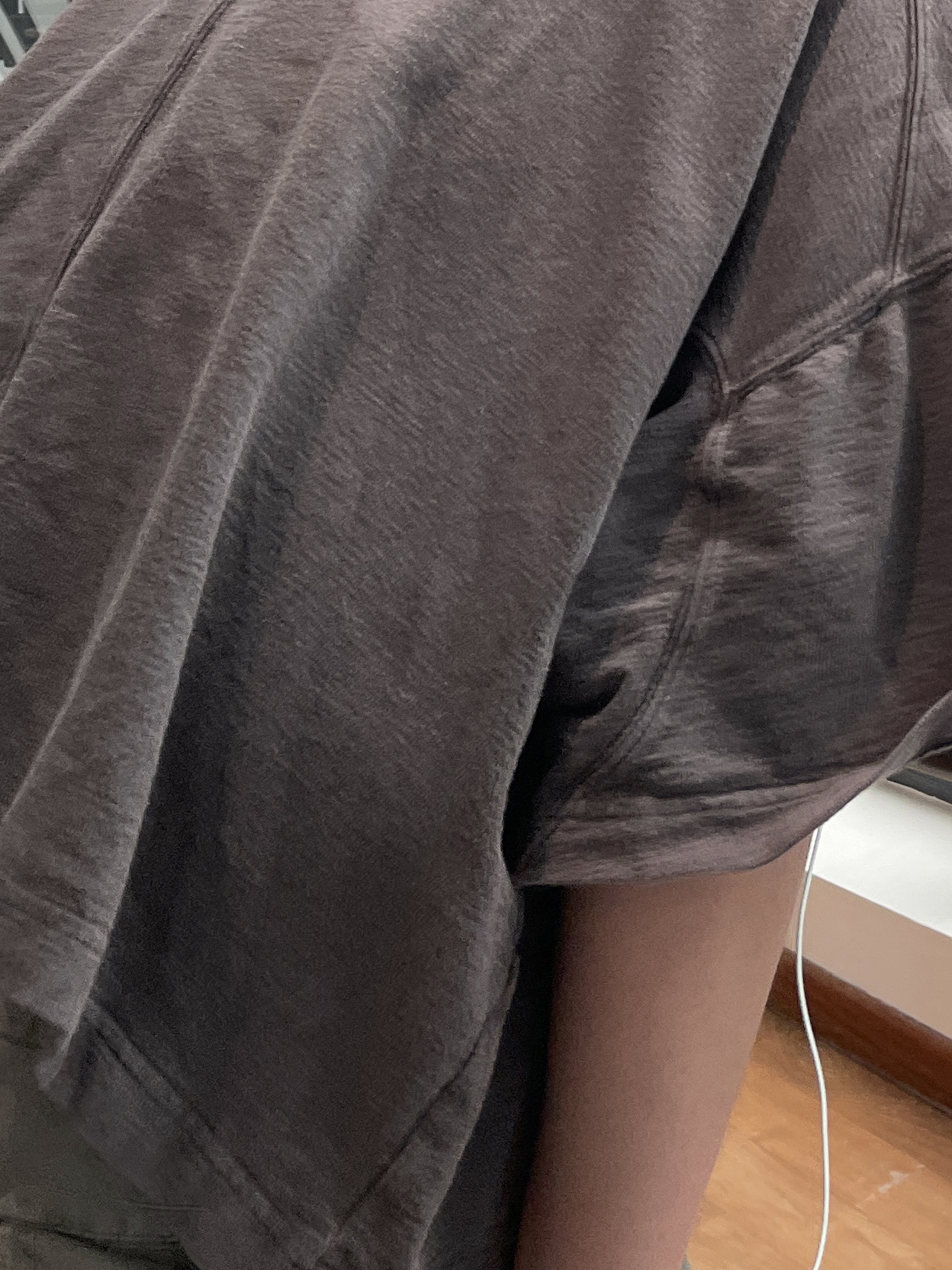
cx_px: 1045
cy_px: -193
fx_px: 2310
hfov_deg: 22.0
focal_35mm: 63
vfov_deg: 27.6
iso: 100
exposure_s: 1/121
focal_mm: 4.2
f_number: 1.6
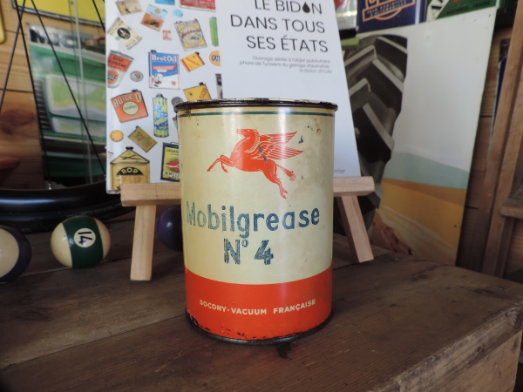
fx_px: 363
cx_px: 262
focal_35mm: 24
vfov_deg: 56.8
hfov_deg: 71.6
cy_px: 196
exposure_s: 1/30
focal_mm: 4.3
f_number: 3
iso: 160
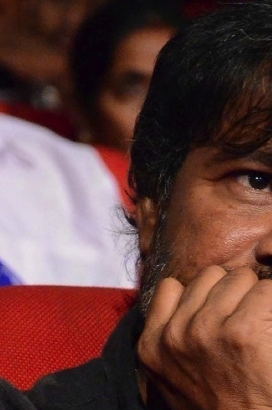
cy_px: 448
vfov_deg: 4.9
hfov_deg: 3.3
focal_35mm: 416
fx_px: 4737
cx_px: 279
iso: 8000
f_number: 5.6
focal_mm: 105
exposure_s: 1/125
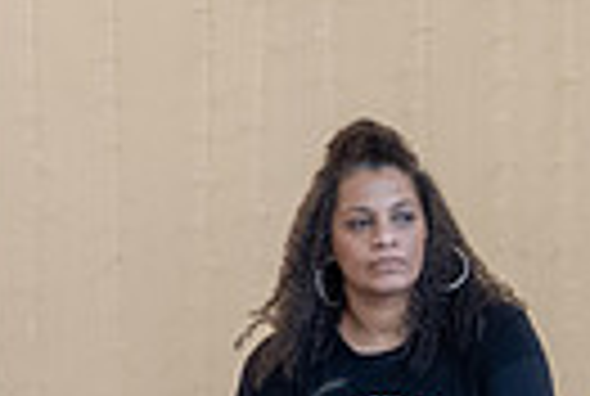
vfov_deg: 3.4
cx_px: -394
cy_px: 641
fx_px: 6636
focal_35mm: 404
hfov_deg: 5.0
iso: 1600
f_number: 2.8
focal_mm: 75
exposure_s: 1/200
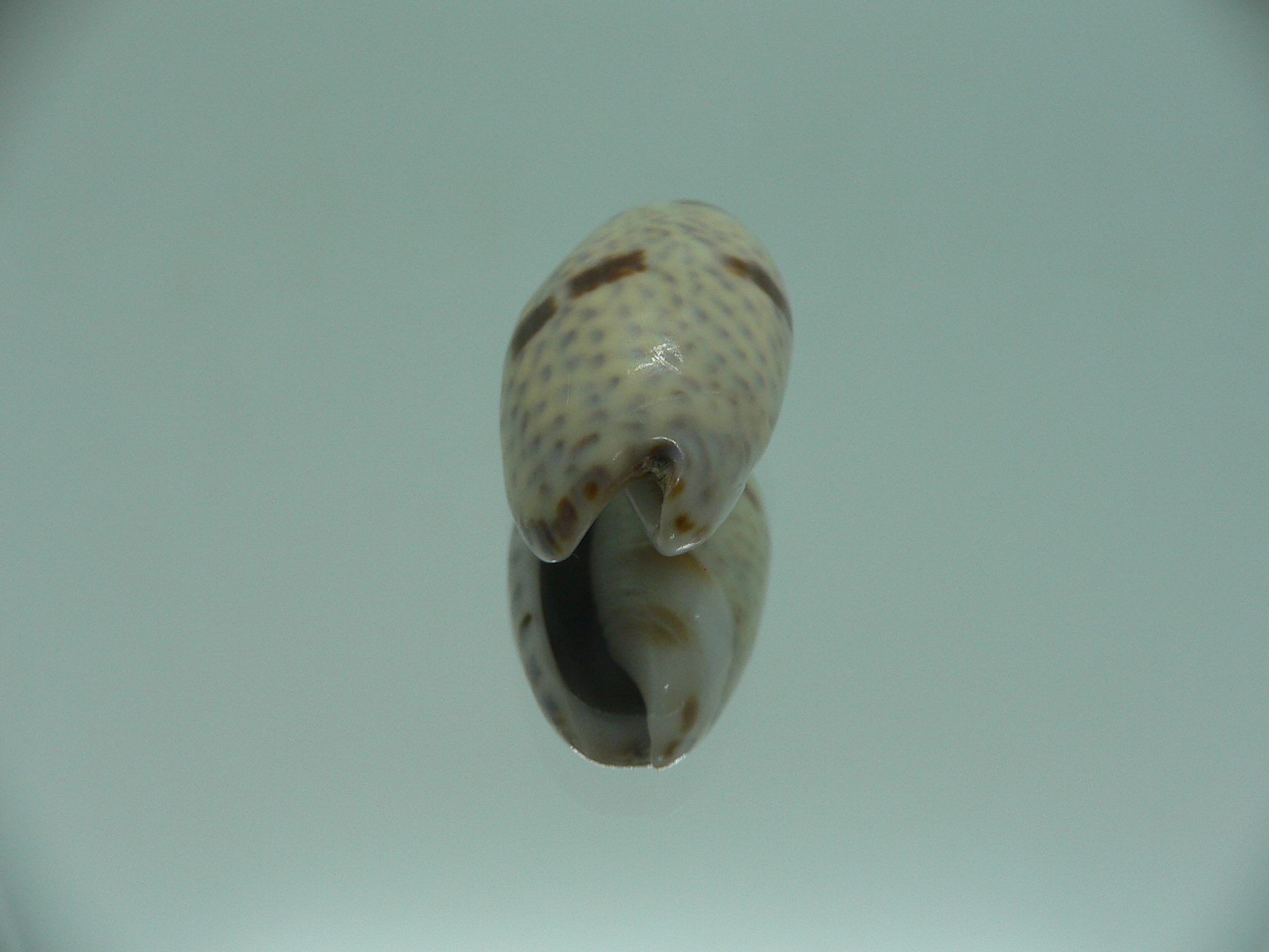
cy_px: 476
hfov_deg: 52.6
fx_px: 1283
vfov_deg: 40.7
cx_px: 634
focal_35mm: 35
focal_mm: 4.6
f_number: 2.8
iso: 80
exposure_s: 1/60
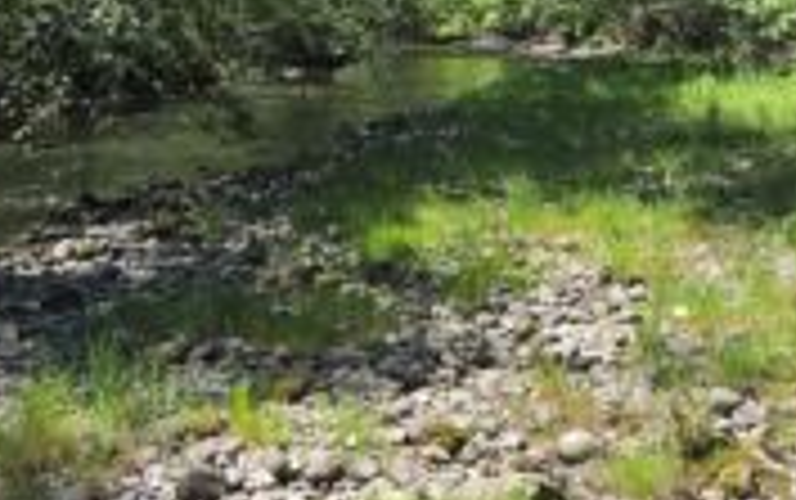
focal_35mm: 55
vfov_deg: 21.2
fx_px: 1194
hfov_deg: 36.7
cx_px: 472
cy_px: -162
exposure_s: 1/1597
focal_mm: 5.4
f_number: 1.8
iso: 80
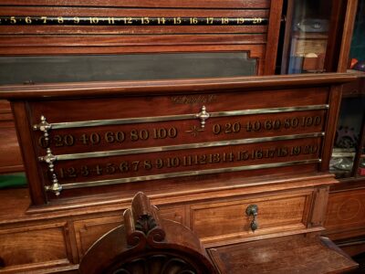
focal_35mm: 26
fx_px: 274
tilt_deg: -21.4
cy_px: 137
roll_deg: +0.0
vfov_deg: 53.1
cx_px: 182
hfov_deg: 67.3
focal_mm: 5.96
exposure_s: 1/10
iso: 1250
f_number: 1.6
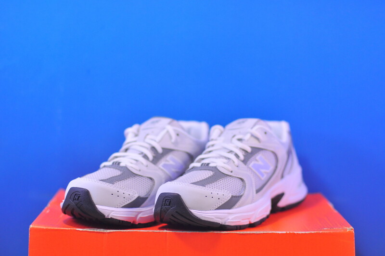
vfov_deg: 18.1
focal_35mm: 75
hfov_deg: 27.0
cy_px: 128
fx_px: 801
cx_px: 192
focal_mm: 50
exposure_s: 1/320
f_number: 2.2
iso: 250
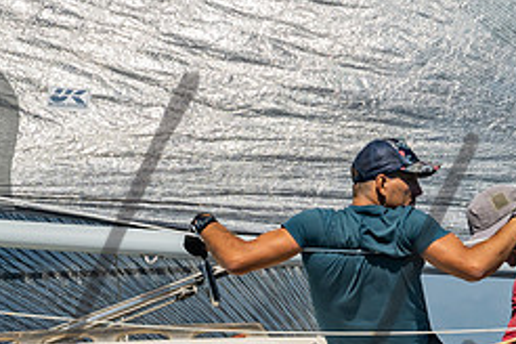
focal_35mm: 528
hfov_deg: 3.9
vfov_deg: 2.6
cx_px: 333
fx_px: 7567
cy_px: 379
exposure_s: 1/640
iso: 160
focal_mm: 130
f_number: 6.3
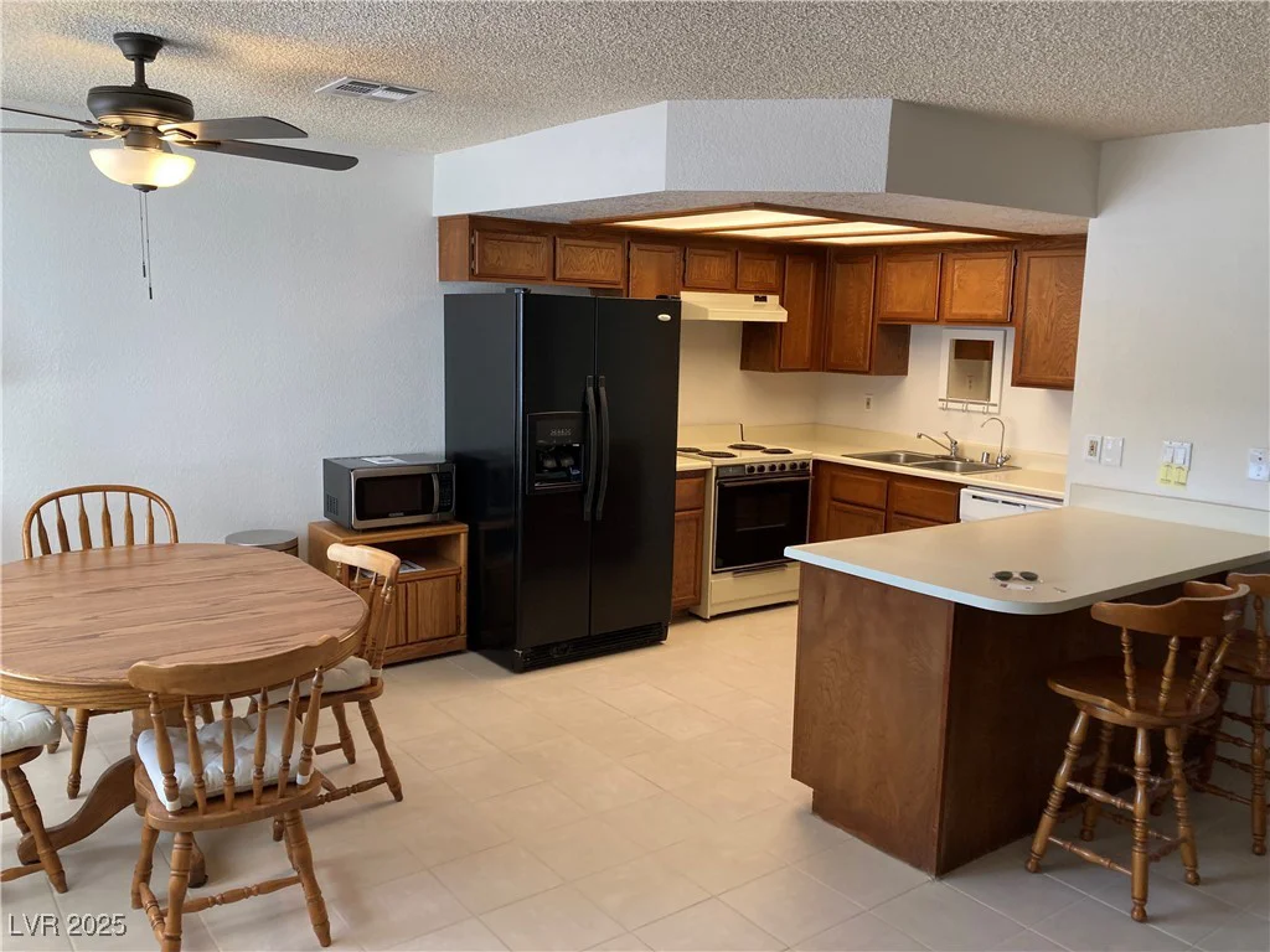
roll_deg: -1.4
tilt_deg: -8.5
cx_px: 635
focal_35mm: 28
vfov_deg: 49.7
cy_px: 476
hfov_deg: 63.4
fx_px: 1027
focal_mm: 3.99
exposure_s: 1/60
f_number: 1.8
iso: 50
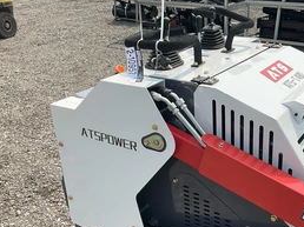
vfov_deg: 31.9
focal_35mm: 45
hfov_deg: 41.4
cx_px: 209
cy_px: 147
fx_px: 395
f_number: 1.8
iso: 25
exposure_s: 1/1451
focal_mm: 3
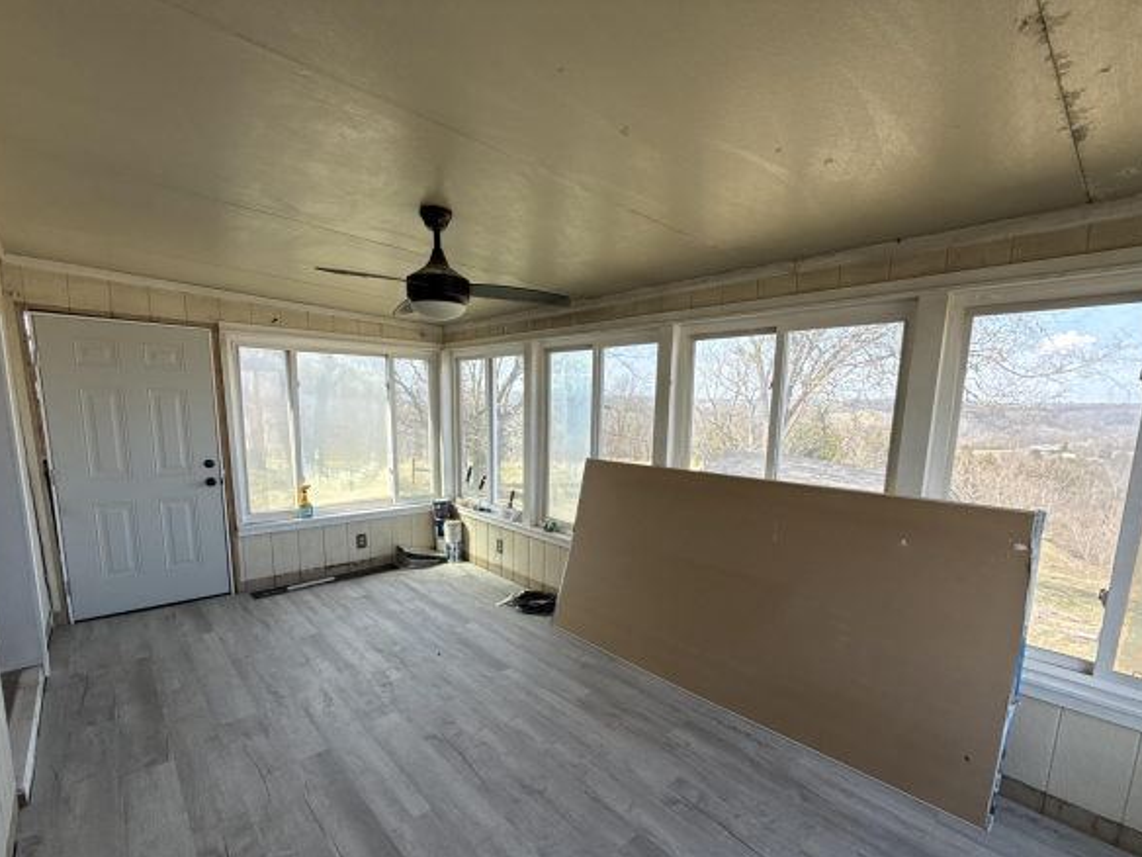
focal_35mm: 16
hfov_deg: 94.5
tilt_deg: -9.1
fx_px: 528
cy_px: 487
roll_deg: -0.8
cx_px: 564
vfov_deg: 77.7
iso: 50
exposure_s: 1/241
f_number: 2.2
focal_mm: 2.22
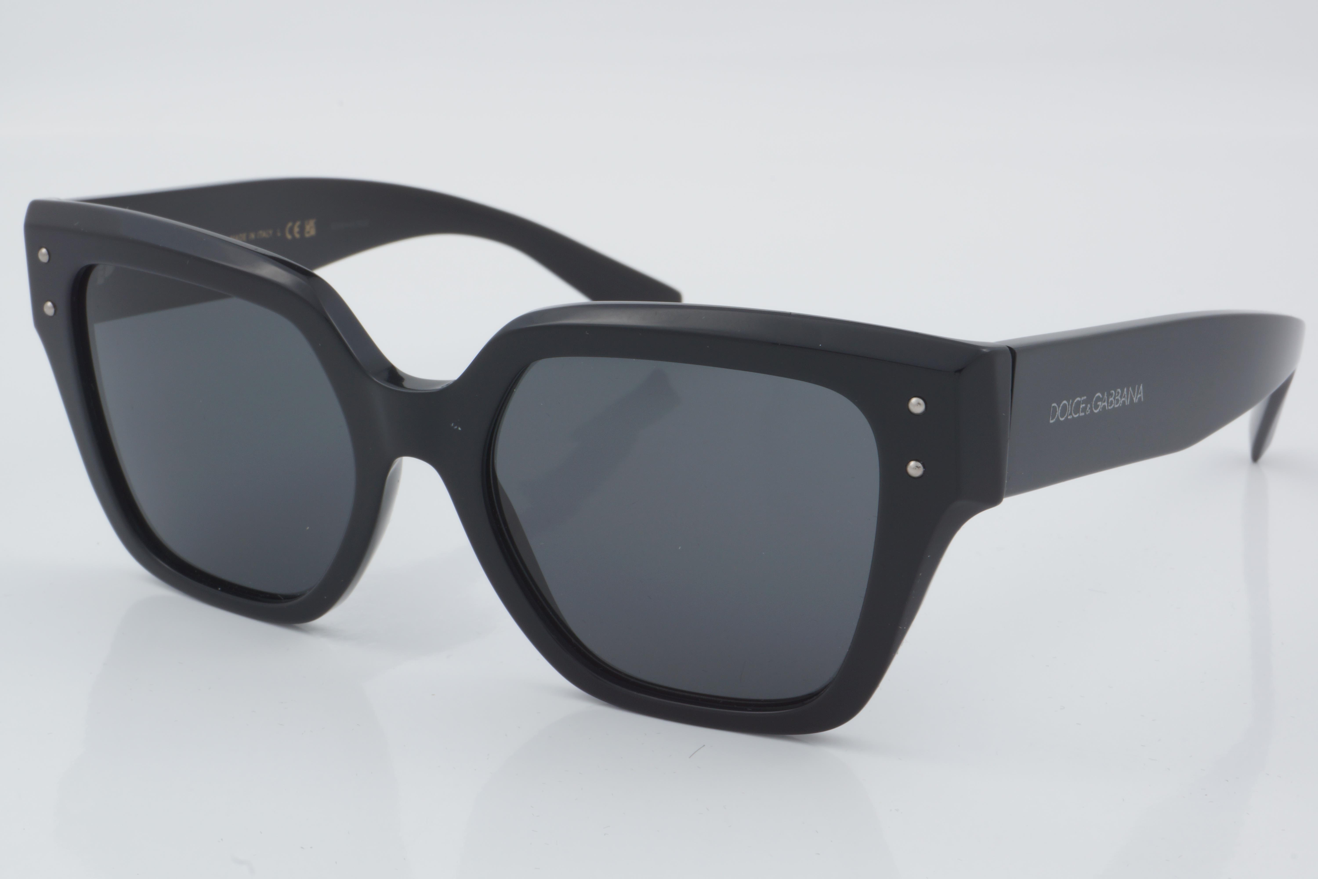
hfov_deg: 27.0
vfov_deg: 18.2
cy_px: 440
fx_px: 2746
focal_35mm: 75
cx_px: 659
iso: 100
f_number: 32
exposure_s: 1/4
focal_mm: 50
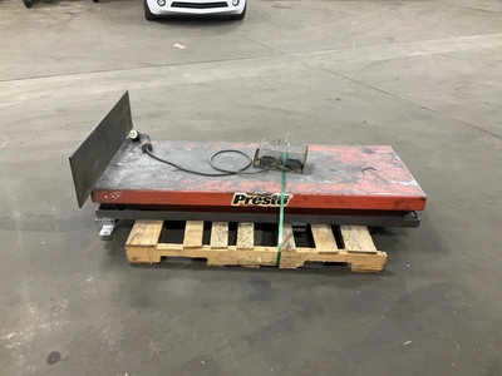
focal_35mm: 29
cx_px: 251
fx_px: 421
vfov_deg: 48.2
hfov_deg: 61.7
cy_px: 188
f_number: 1.8
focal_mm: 3
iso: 250
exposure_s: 1/40
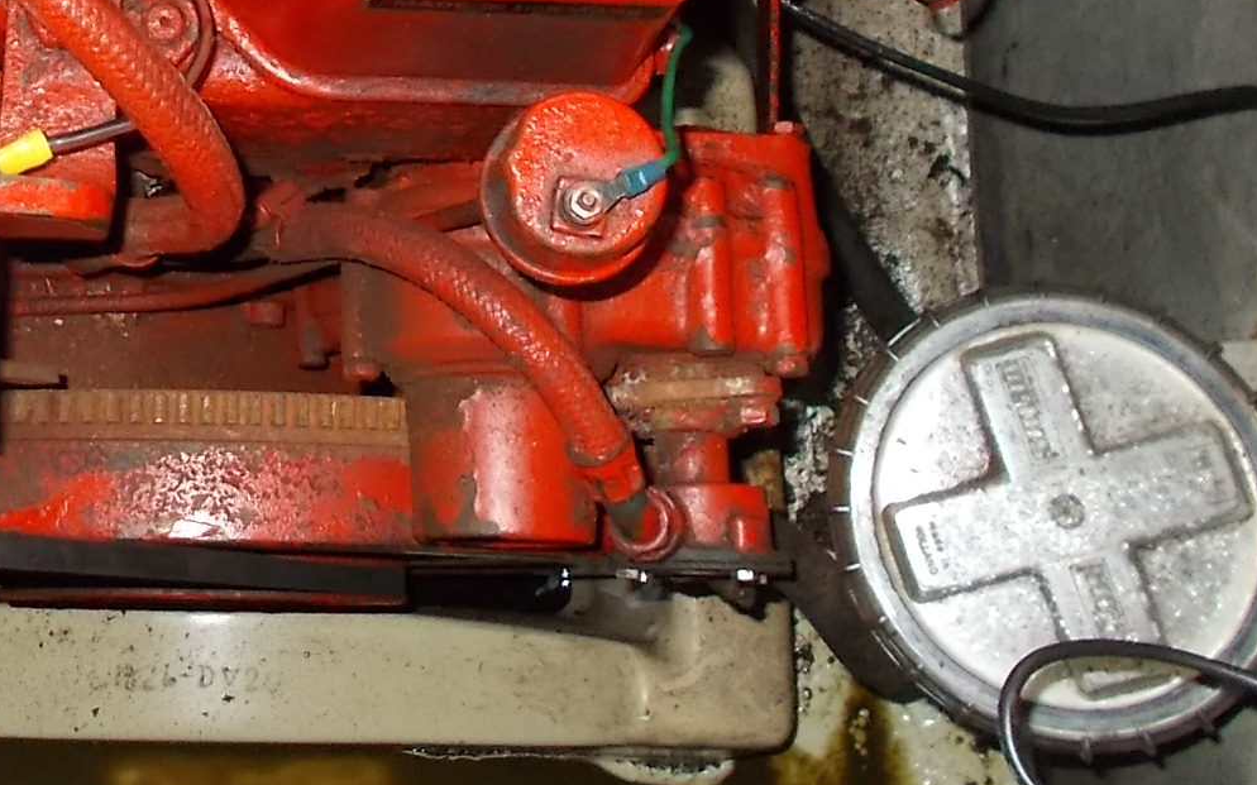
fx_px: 2158
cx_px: 271
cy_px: -190
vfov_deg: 19.3
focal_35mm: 63
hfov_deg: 31.7
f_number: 3.2
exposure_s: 1/25
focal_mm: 4.6
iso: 200
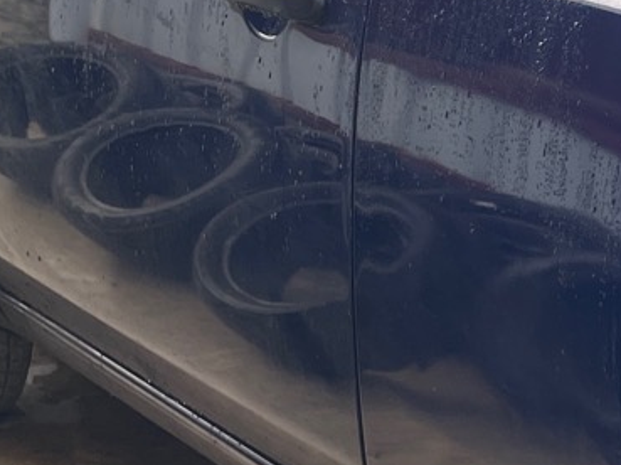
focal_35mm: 127
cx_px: 1123
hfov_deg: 13.8
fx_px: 2276
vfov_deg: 11.7
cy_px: 253
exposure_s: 1/212
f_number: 1.6
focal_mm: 4.2
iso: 32
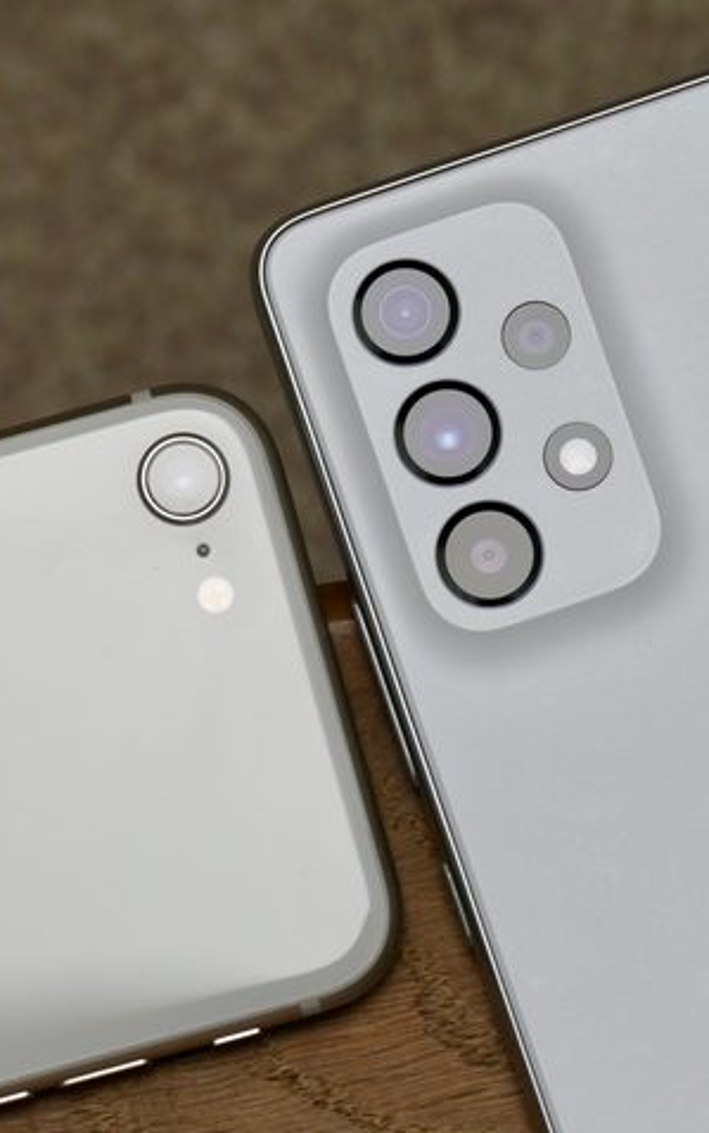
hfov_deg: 3.0
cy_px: 566
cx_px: 405
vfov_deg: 4.8
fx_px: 13471
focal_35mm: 436
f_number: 4.5
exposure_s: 1/125
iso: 320
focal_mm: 103.71
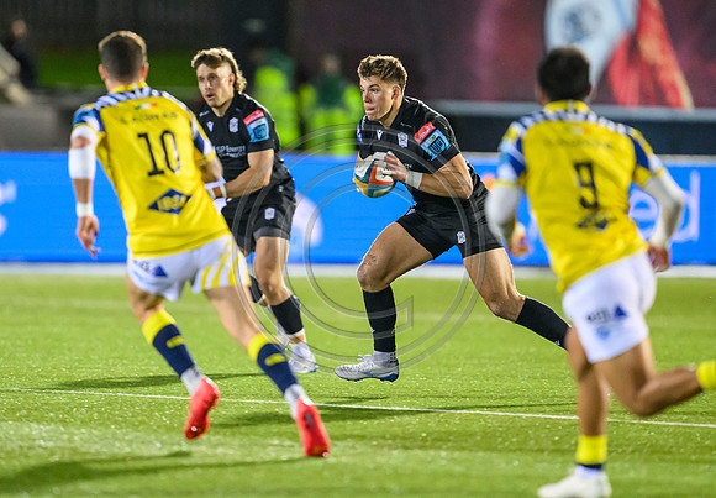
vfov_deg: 2.5
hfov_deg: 3.6
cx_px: 356
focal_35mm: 566
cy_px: 243
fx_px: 11406
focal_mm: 400
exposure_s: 1/1000
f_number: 2.8
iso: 8000
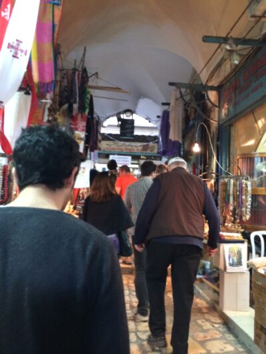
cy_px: 177
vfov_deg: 60.0
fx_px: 307
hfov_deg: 46.8
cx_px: 133
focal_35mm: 30
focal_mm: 4.12
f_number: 2.2
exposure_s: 1/20
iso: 320
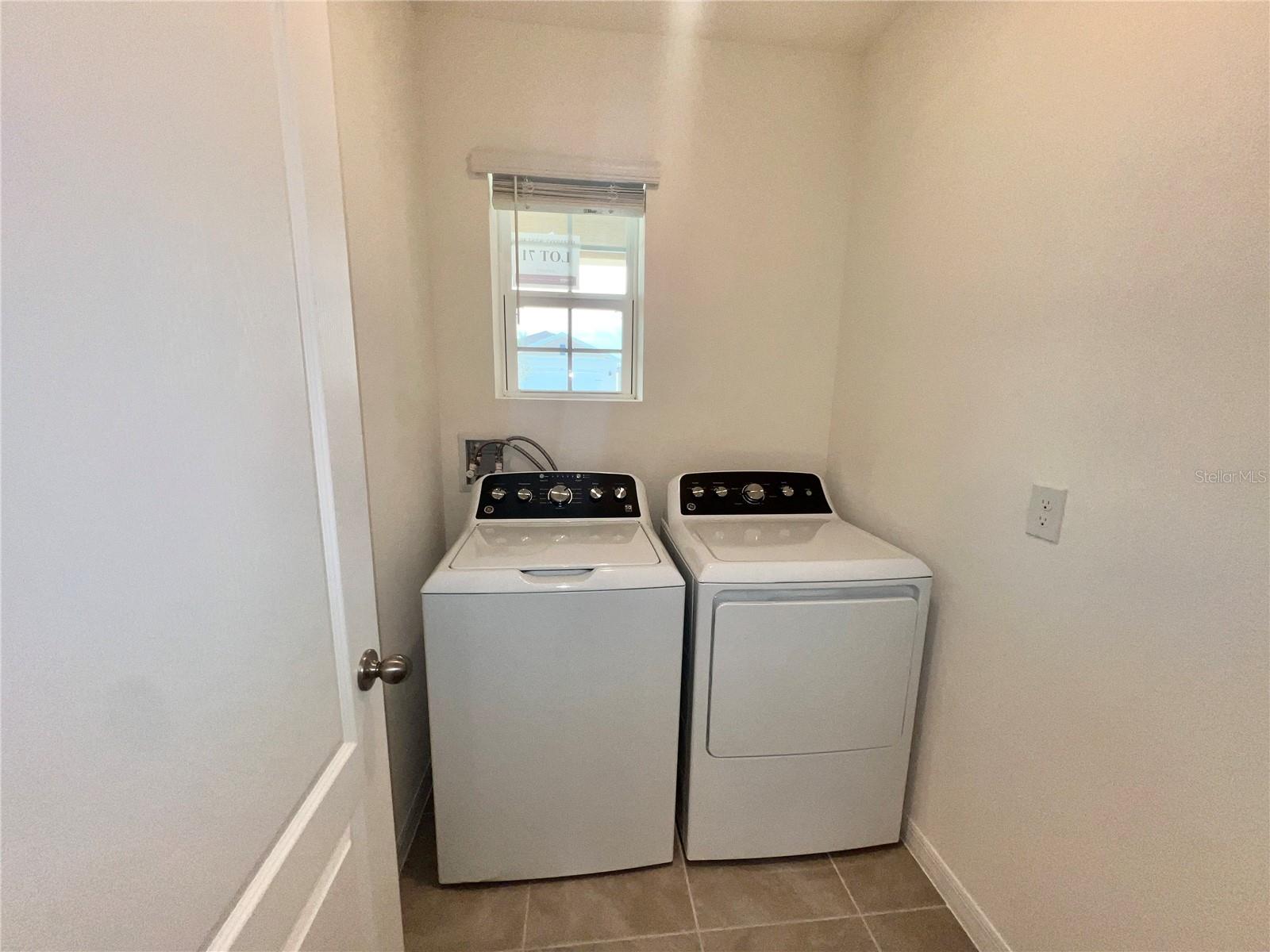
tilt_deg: -11.7
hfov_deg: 106.2
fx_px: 477
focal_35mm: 13
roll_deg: -0.8
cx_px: 635
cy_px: 476
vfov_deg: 89.9
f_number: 1.8
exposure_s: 1/163
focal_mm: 1.57
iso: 25
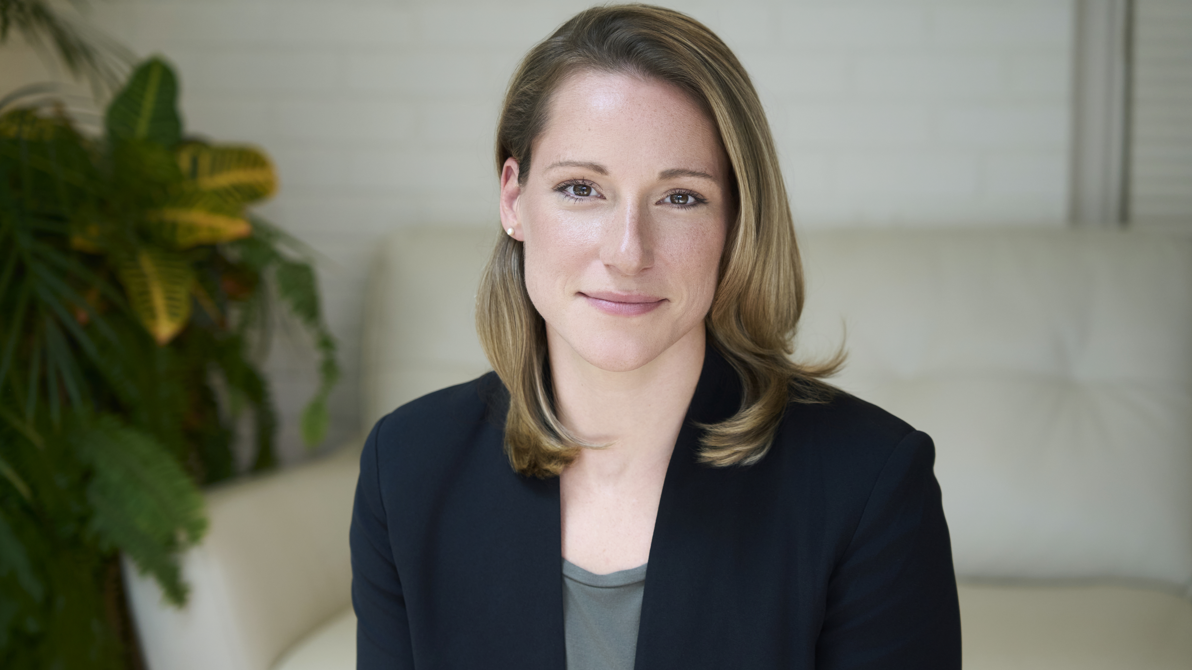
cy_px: 356
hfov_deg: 25.3
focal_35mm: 84
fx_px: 2655
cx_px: 595
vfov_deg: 14.4
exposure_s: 1/250
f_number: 4
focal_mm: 80
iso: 640
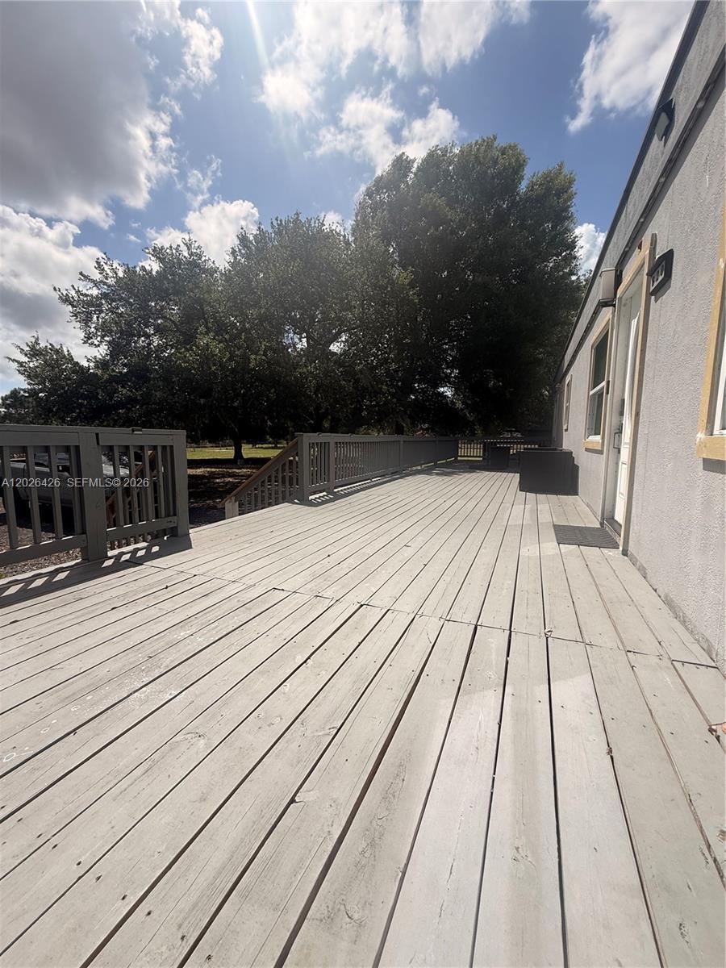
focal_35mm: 14
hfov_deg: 85.7
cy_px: 484
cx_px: 363
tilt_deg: -6.3
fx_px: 391
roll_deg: -0.4
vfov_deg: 102.1
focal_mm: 2.22
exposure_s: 1/2410
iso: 50
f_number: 2.2
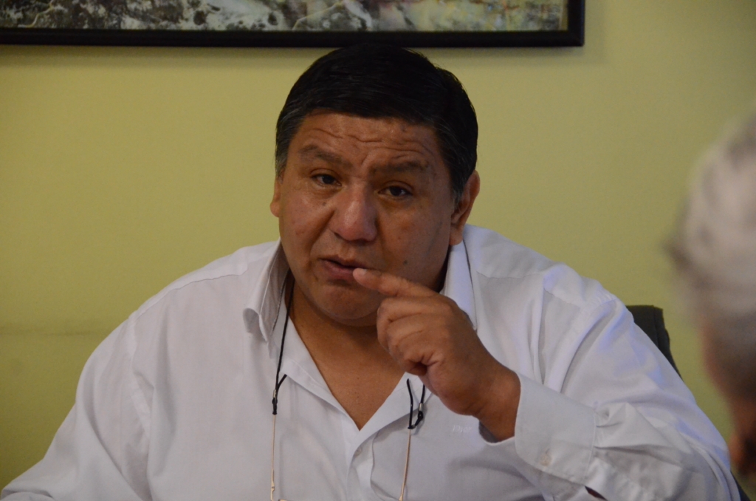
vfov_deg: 8.7
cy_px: 250
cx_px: 378
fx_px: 3300
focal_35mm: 158
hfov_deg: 13.1
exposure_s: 1/500
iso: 6400
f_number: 5.3
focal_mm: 105
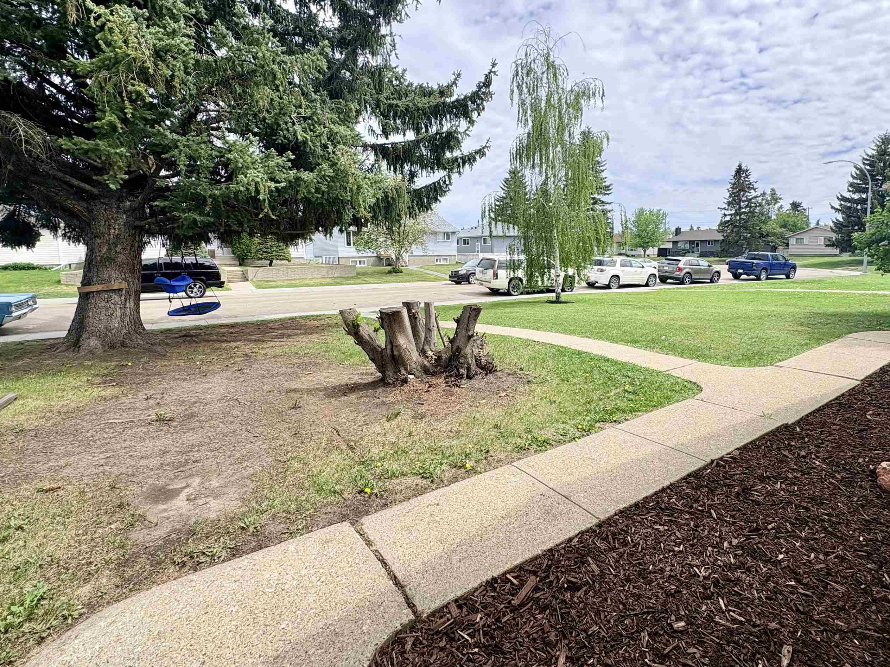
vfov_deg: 74.4
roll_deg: +1.1
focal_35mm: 17
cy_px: 293
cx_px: 485
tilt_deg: -4.8
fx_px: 437
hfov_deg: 90.8
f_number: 2.2
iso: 50
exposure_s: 1/1506
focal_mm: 2.22
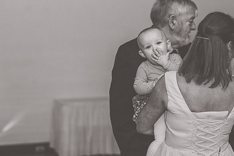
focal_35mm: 109
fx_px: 709
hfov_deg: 18.7
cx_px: 149
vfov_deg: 12.6
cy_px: 60
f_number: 3.2
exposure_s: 1/200
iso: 640
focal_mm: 85
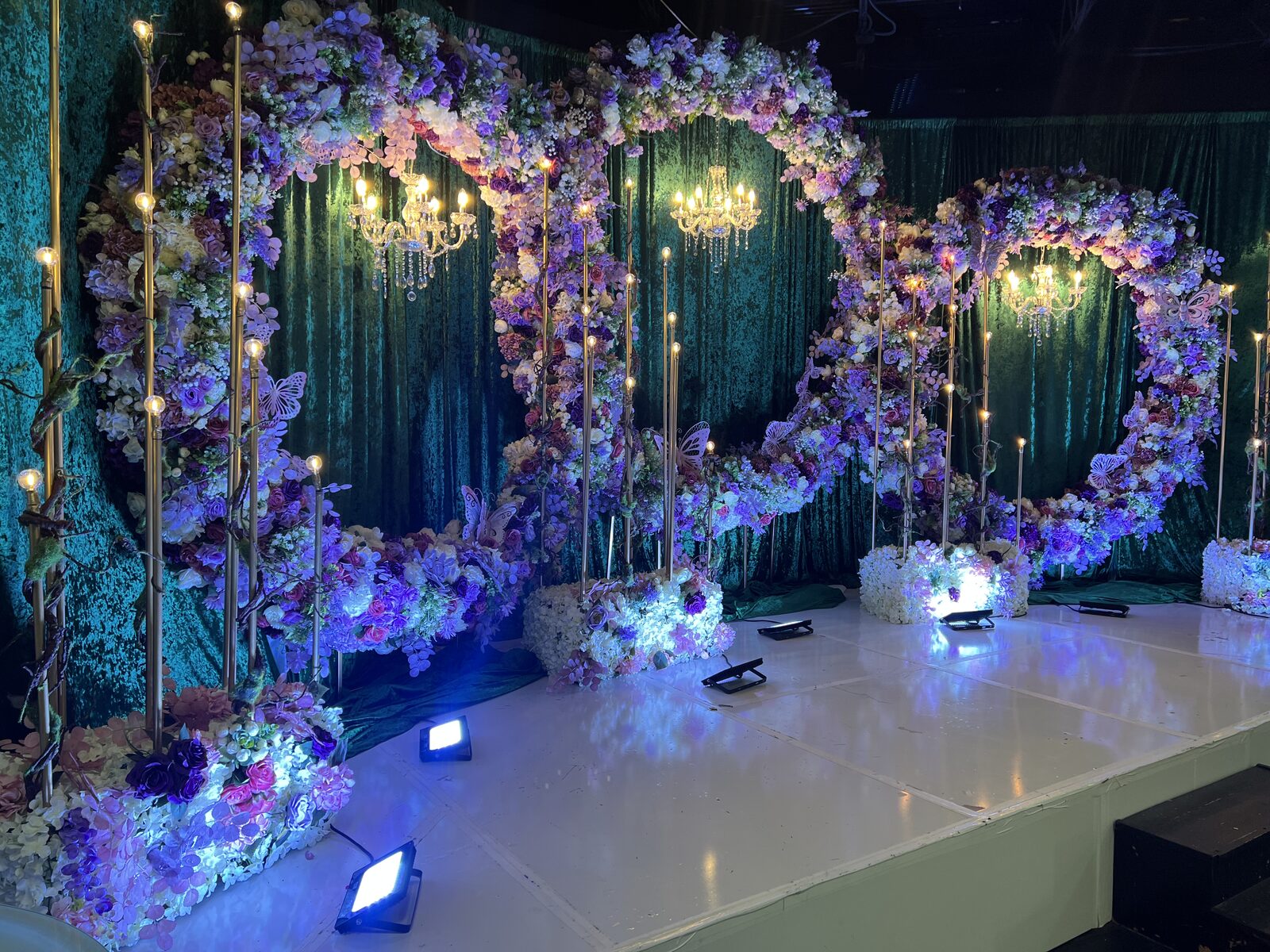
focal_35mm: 26
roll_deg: -0.5
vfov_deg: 53.1
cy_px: 476
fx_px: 954
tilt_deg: -4.5
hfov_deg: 67.3
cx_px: 635
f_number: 1.5
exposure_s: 1/60
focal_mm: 5.7
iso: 64
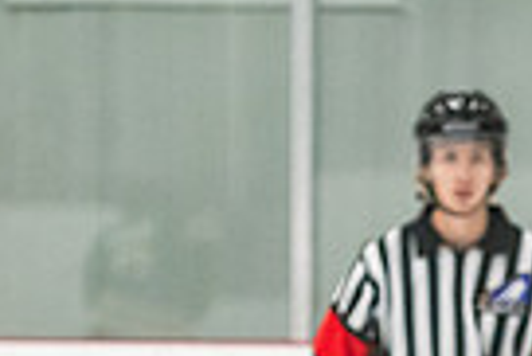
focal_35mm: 649
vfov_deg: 2.1
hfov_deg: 3.2
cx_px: 614
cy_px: 483
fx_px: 9601
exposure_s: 1/800
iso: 3200
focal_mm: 105
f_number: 2.8
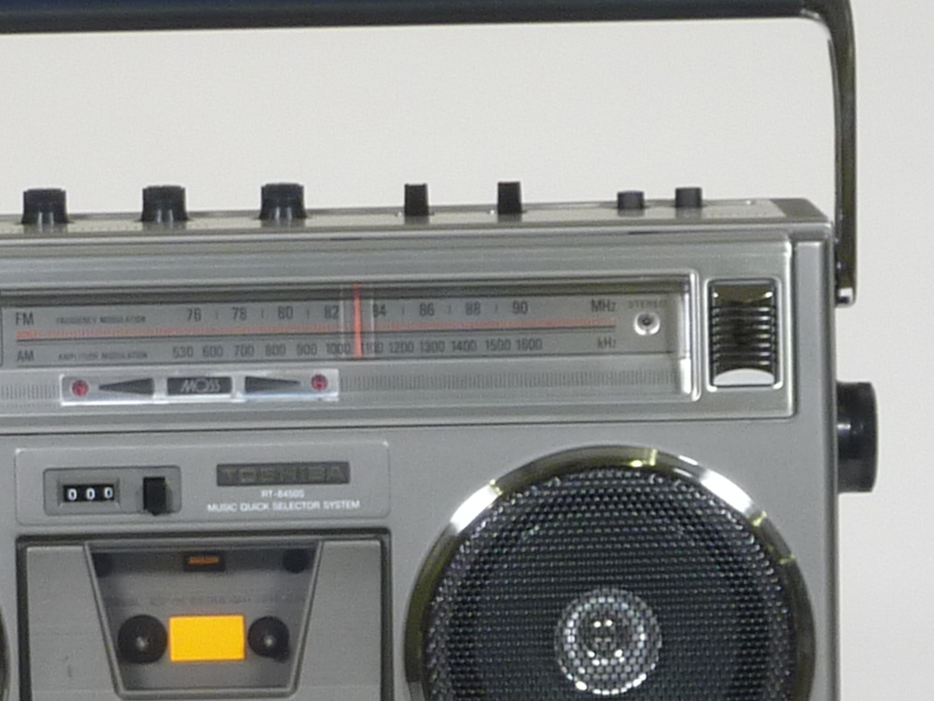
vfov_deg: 6.5
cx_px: 199
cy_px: 560
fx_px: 6180
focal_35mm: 229
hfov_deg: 8.6
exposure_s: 1/40
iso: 100
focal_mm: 9.1
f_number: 3.9
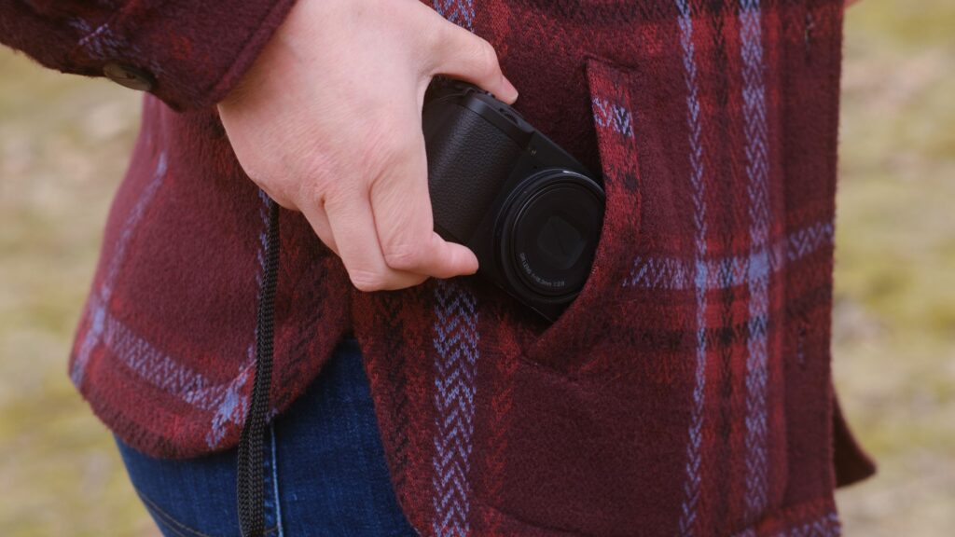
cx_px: 517
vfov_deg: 11.7
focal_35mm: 103
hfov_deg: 20.7
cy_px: 121
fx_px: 2613
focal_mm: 50
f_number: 3.6
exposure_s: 1/250
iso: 160
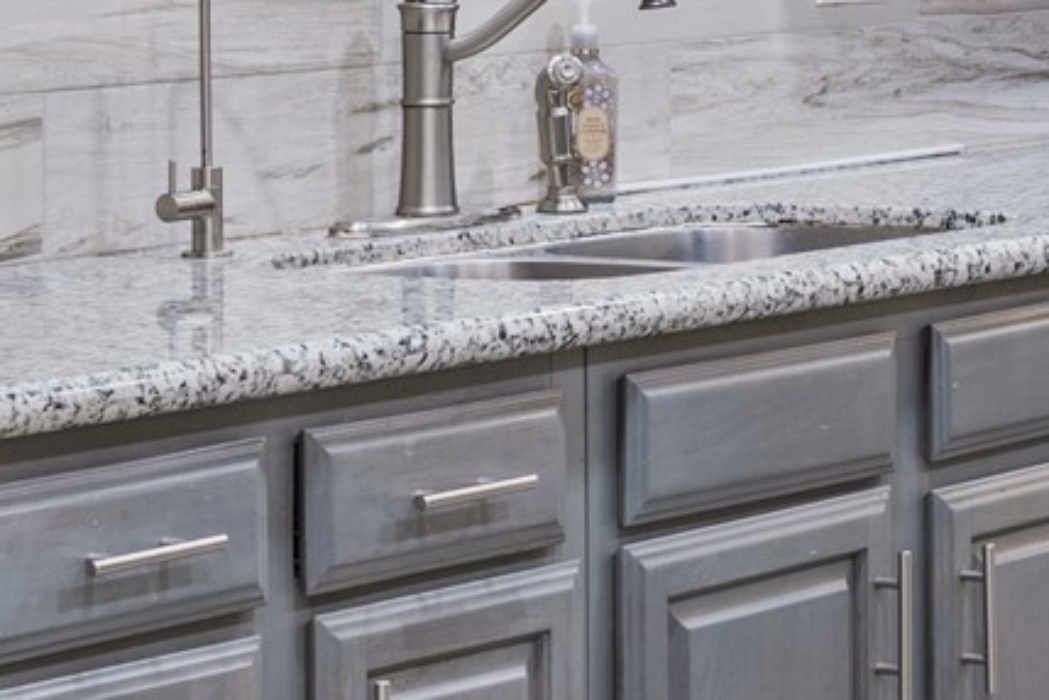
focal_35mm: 177
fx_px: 5157
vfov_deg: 7.7
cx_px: 1596
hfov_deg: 11.1
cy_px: -164
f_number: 13
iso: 100
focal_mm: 35
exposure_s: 2
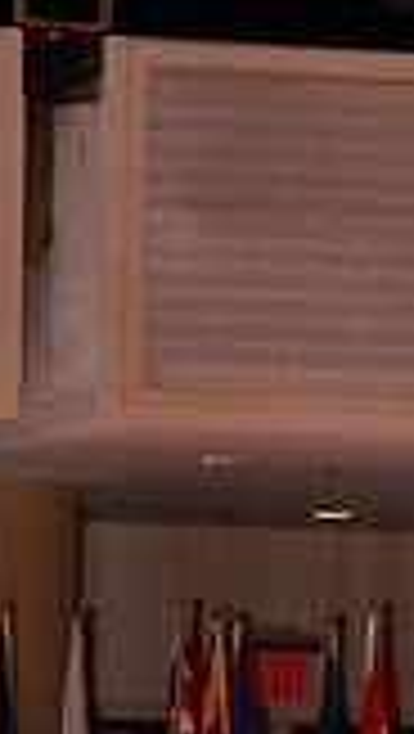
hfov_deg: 3.6
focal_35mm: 335
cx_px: 380
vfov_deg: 6.3
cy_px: 1220
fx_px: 6521
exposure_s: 1/250
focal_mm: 90
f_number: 5.6
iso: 1000
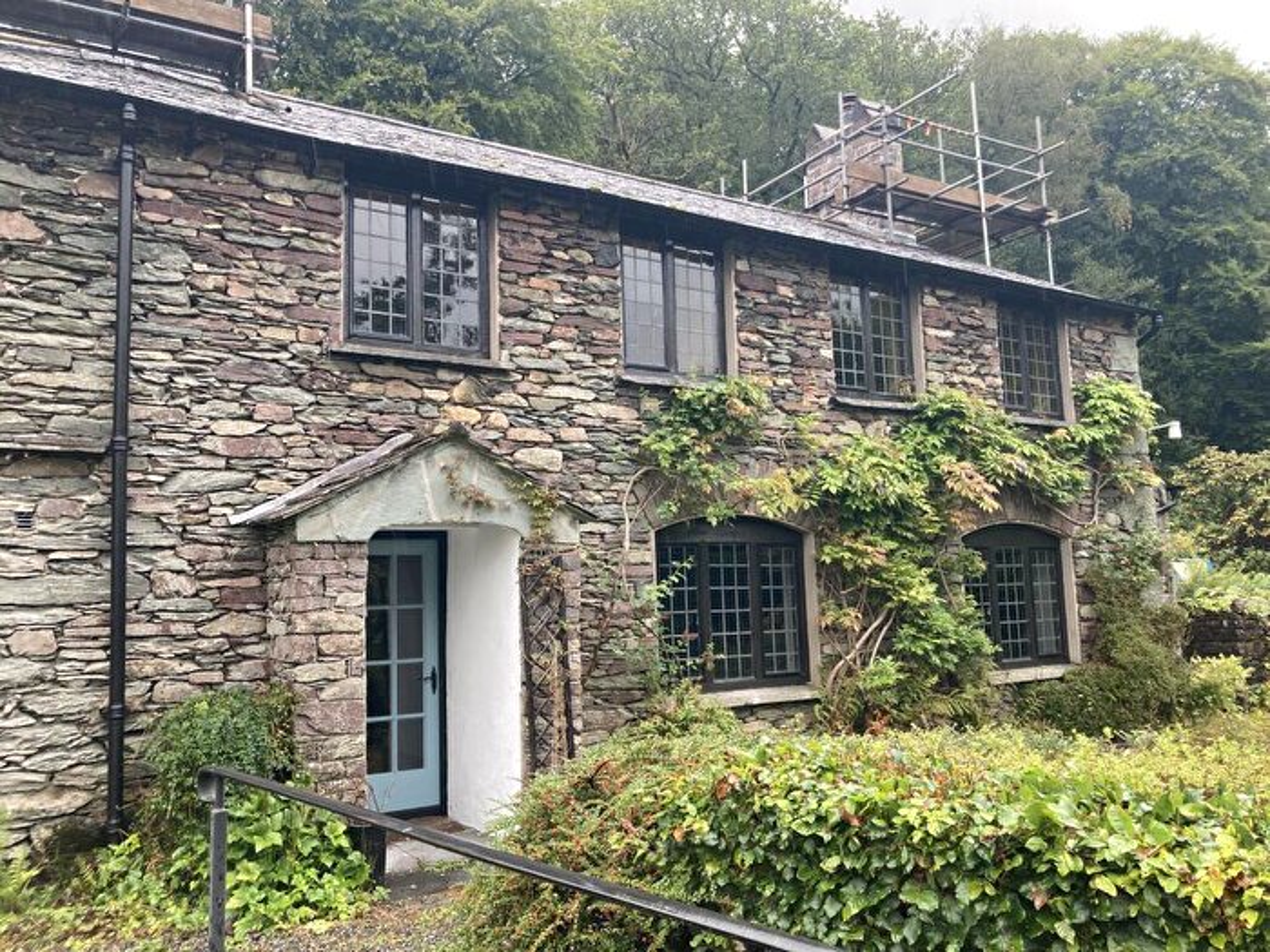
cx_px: 635
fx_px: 1027
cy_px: 476
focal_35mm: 28
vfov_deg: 49.7
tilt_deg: +8.3
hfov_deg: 63.4
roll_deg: +1.9
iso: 50
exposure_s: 1/121
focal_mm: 3.99
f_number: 1.8
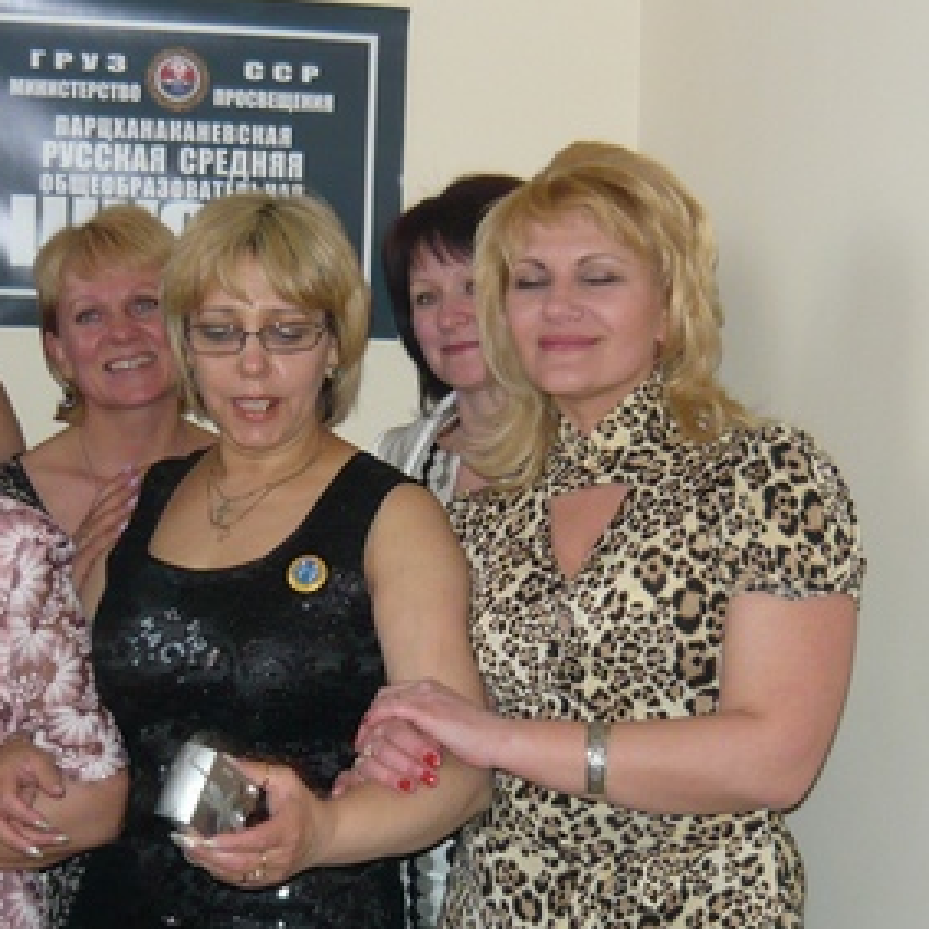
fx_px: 2004
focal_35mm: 66
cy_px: 538
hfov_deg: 26.0
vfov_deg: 26.1
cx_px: 332
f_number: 2.8
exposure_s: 1/30
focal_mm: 5.5
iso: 160
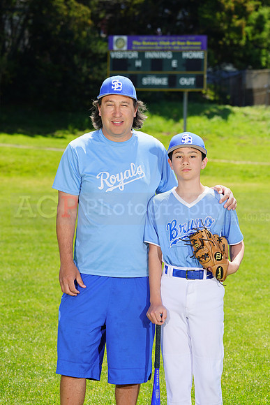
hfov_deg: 9.6
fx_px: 1608
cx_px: 135
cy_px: 202
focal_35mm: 143
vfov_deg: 14.3
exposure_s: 1/250
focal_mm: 143
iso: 100
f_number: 8
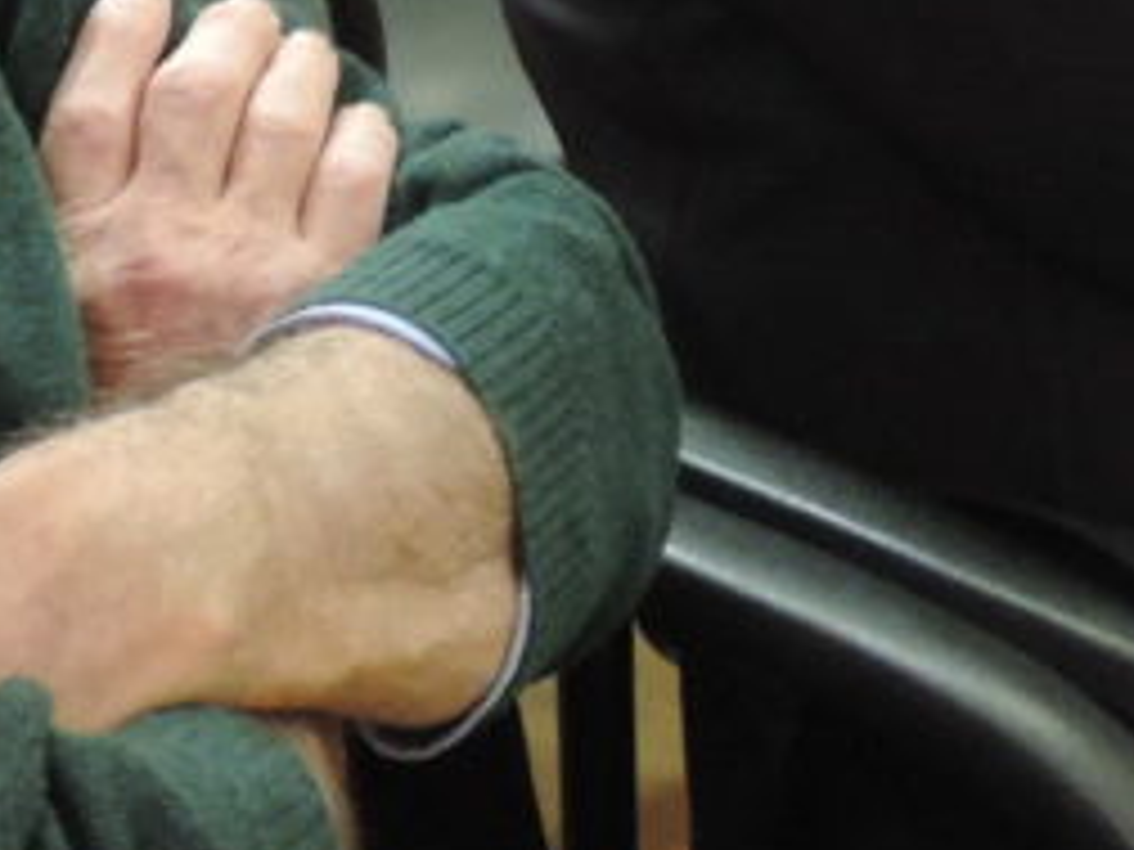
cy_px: -594
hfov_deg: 13.9
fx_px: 4652
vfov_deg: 10.0
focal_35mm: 142
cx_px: 774
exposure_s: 1/10
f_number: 3.3
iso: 800
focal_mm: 6.2
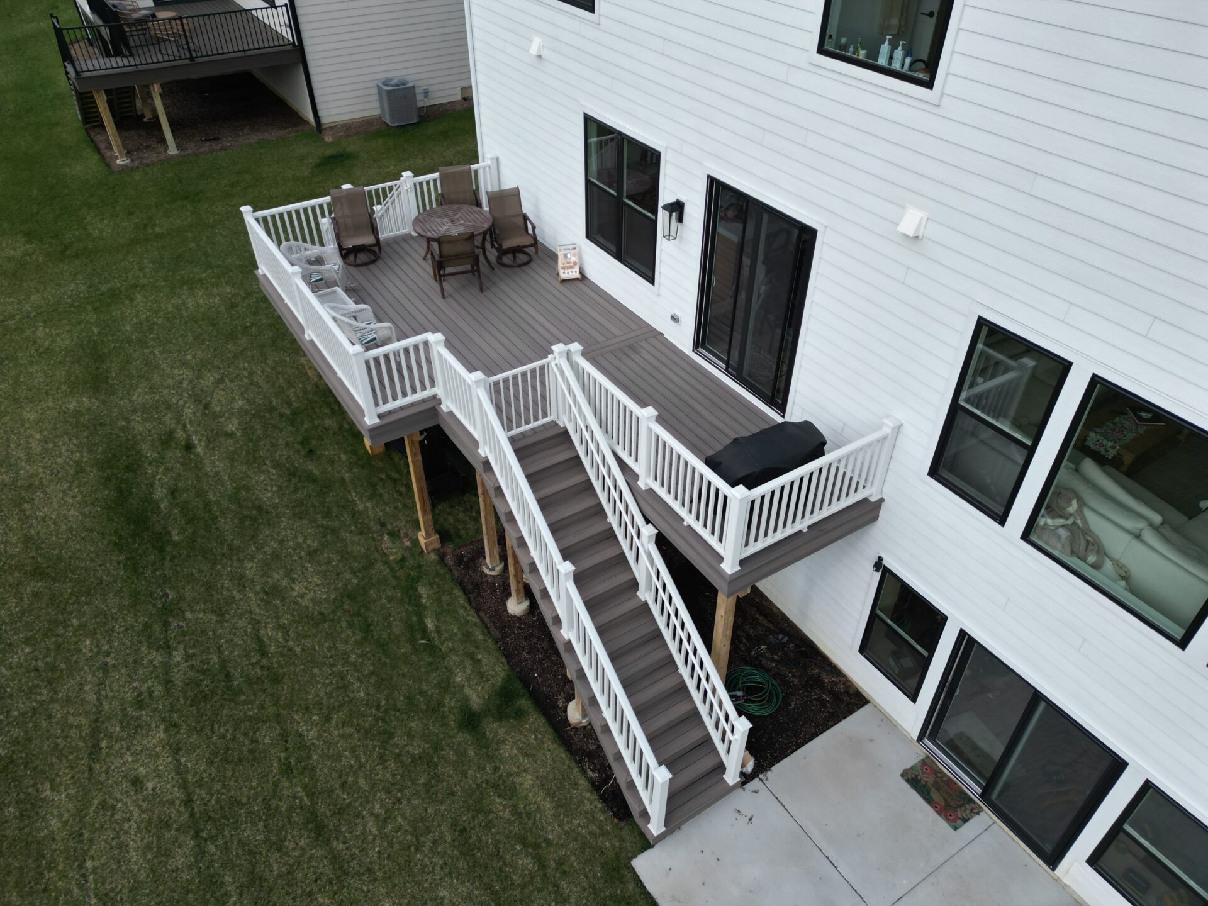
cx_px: 604
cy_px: 453
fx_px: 838
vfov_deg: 56.8
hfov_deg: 71.6
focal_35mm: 24
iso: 110
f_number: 1.7
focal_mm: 6.72
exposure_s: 1/1600
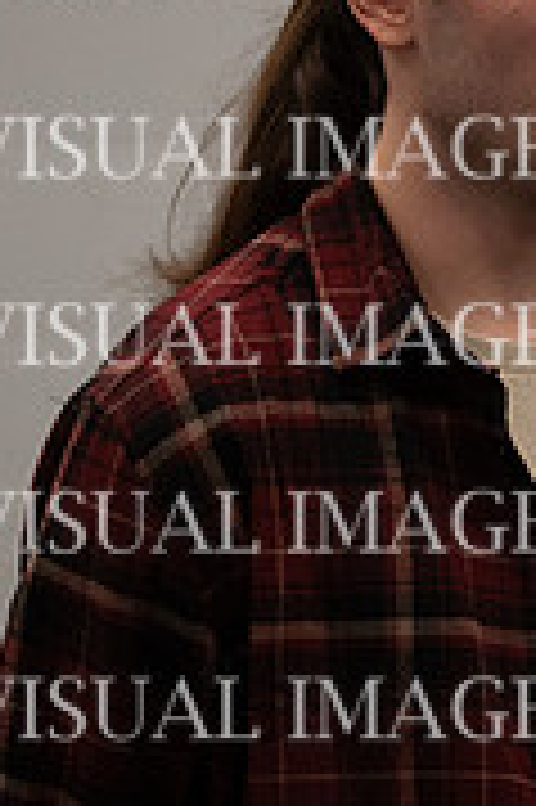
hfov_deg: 2.3
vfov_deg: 3.5
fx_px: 13358
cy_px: 239
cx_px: 561
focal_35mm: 597
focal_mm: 237
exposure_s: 1/160
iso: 5000
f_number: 6
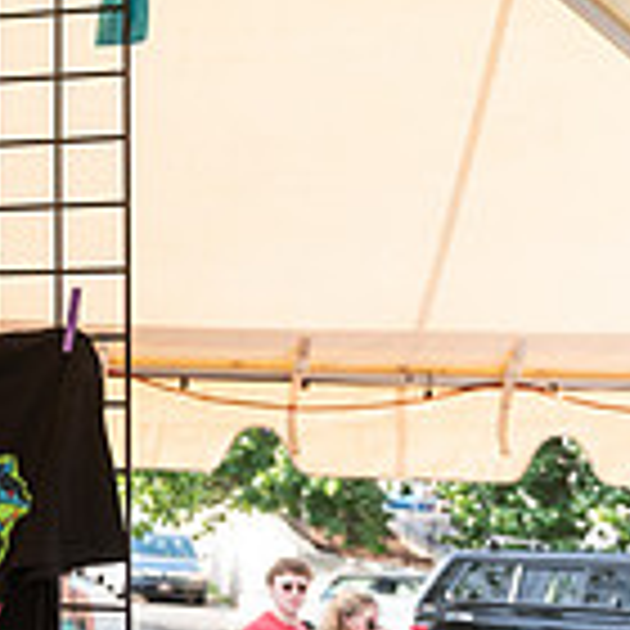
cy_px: 358
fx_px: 2244
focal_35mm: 109
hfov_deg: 13.8
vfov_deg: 16.0
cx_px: -580
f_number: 4.5
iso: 250
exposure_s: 1/320
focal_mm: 31
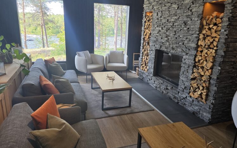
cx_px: 117
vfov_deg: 49.2
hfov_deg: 72.5
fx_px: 161
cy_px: 70
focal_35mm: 25
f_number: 1.7
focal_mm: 6.3
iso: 160
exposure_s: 1/100
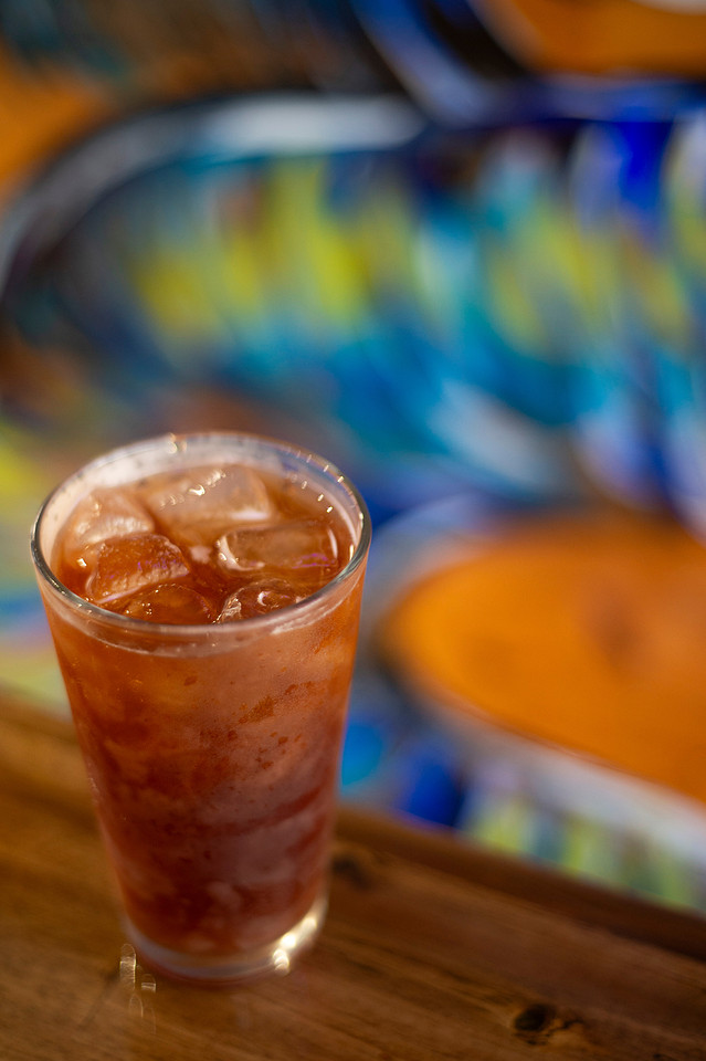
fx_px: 1472
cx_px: 353
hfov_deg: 27.0
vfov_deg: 39.6
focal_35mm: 50
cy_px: 530
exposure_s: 1/60
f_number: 1.8
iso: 800
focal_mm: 50
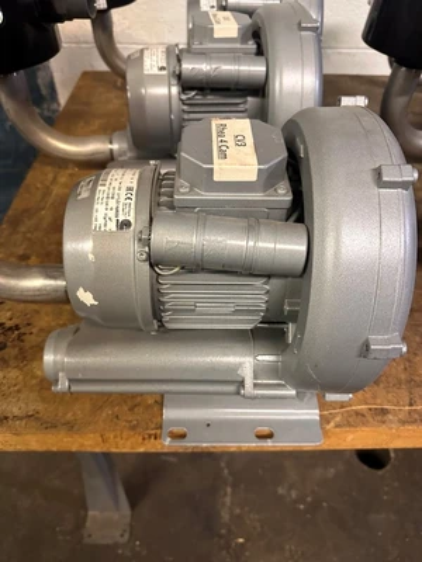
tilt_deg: -45.4
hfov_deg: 56.8
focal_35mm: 24
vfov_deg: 71.6
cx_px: 211
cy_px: 281
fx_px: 390
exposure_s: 1/60
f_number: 1.78
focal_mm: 6.86
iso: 640
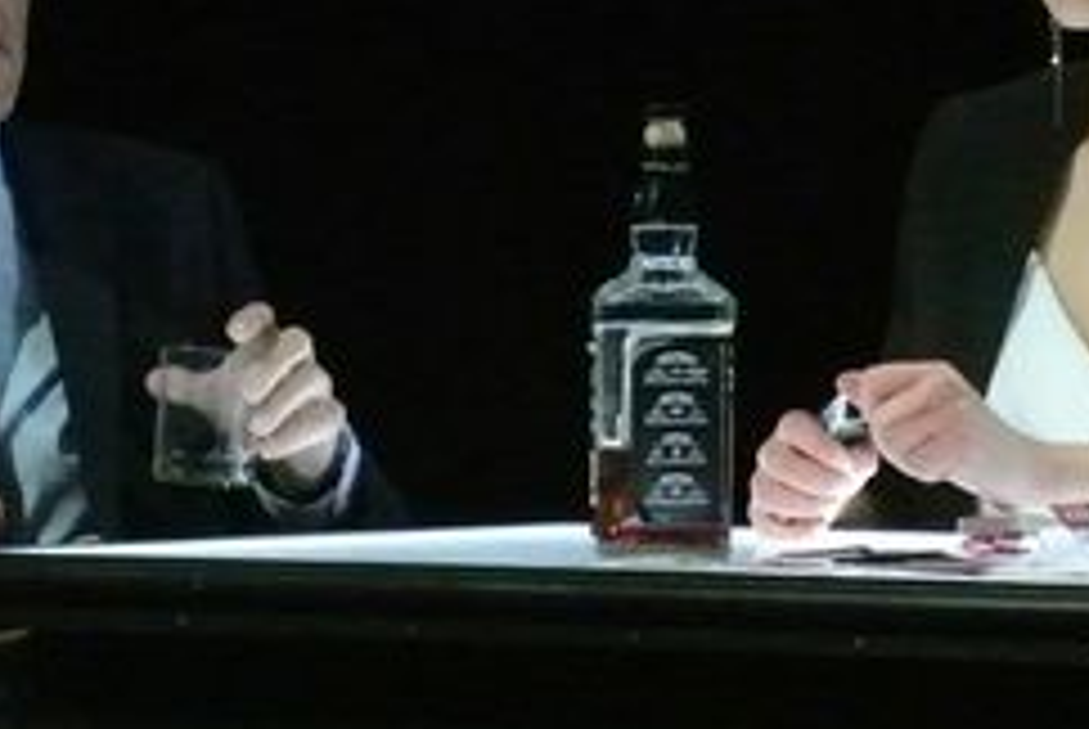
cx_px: 1251
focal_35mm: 472
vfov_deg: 2.9
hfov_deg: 4.4
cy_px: -187
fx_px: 14295
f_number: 4.2
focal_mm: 53.1
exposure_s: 1/250
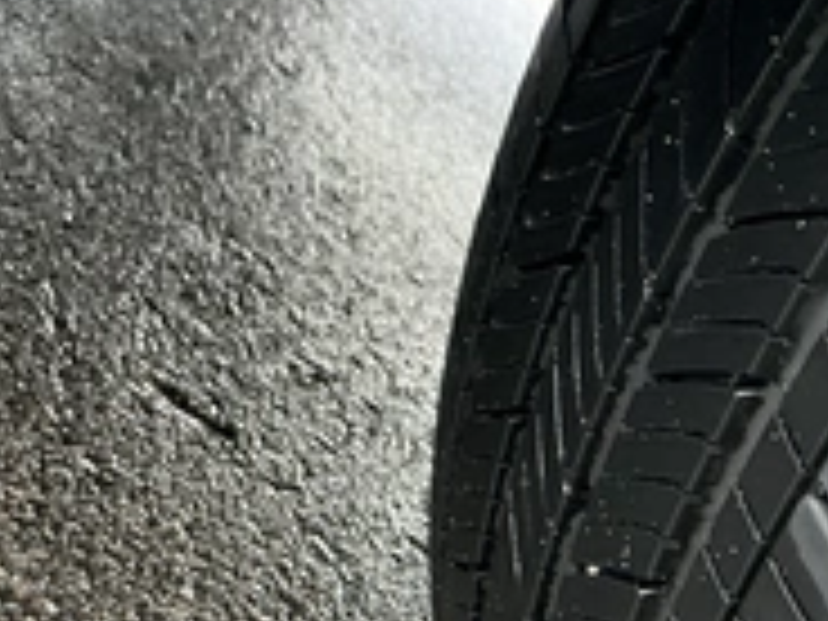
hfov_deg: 31.4
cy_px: 639
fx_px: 1459
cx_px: 562
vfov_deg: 22.9
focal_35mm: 61
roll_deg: -43.8
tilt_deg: -22.5
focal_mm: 3
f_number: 1.8
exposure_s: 1/100
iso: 64
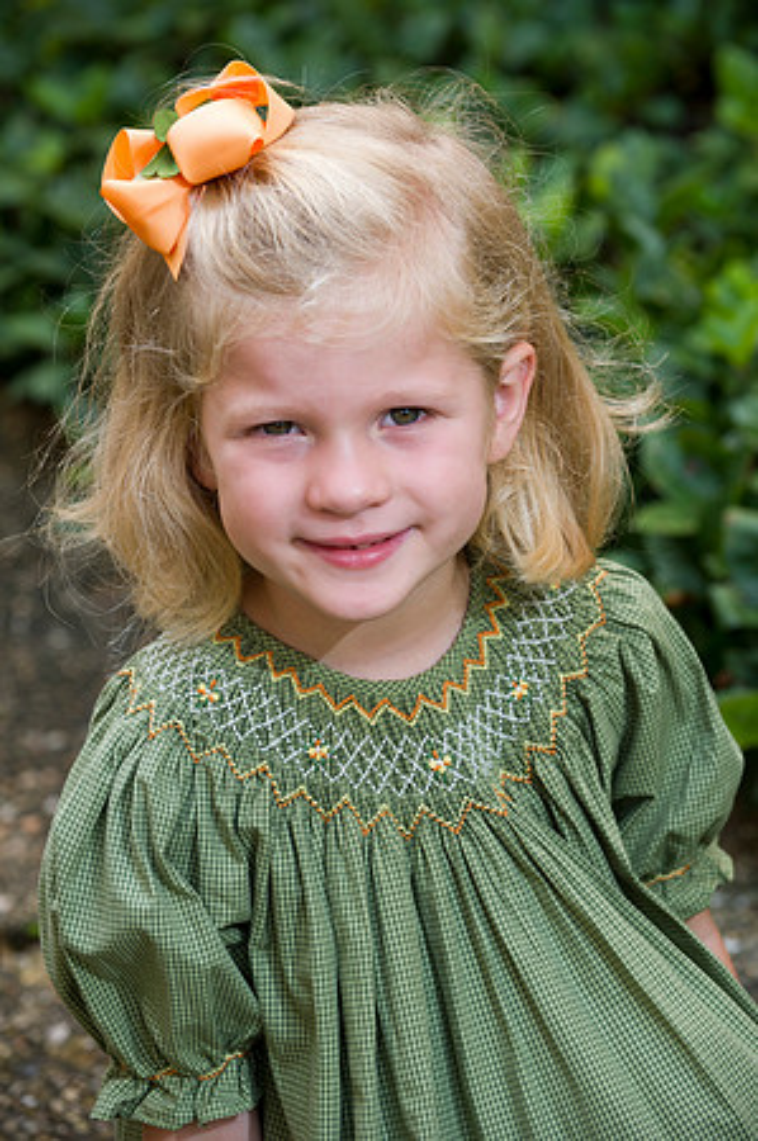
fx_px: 3957
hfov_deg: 10.9
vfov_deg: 16.4
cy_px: 570
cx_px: 379
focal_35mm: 125
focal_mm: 125
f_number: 5.6
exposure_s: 1/100
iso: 320
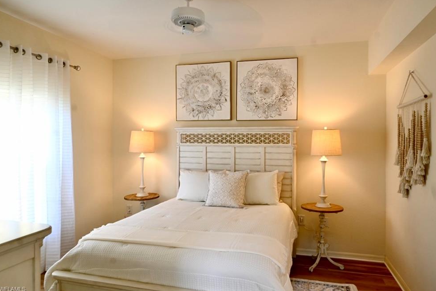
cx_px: 222
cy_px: 142
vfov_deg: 51.3
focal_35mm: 25
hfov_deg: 71.5
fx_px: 303
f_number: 8
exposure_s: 1/5
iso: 100
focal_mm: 16
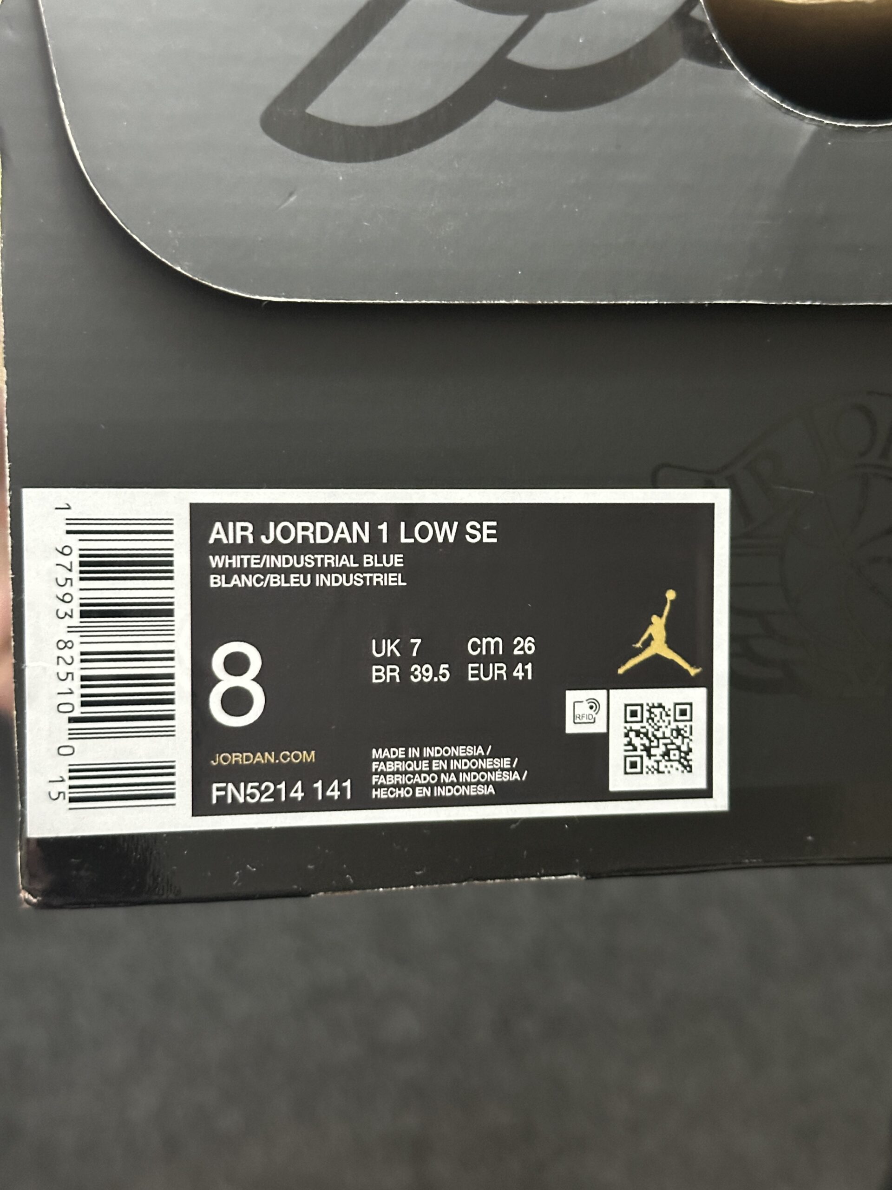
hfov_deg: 30.3
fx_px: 1649
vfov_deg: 39.7
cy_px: 595
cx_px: 446
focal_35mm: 48
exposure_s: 1/27
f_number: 1.78
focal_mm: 6.86
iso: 500
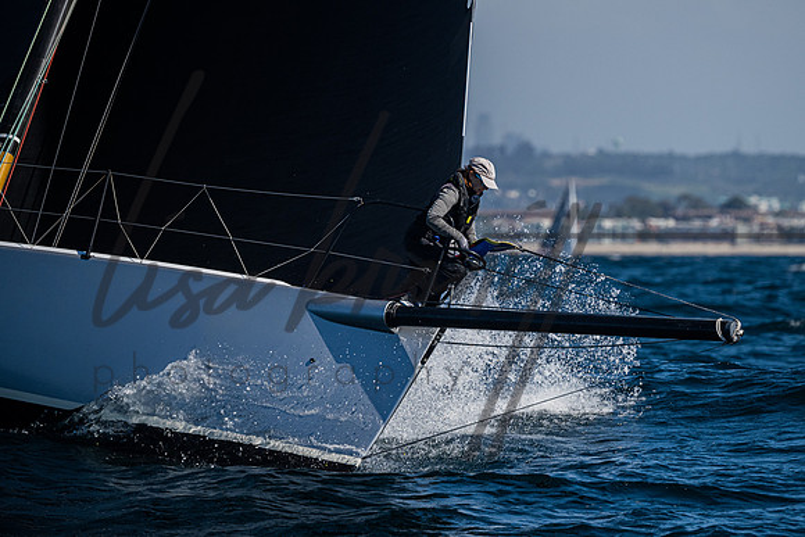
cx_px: 529
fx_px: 9441
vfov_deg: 3.3
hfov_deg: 4.9
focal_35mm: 422
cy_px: 187
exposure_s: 1/5000
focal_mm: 310
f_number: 5.3
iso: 400
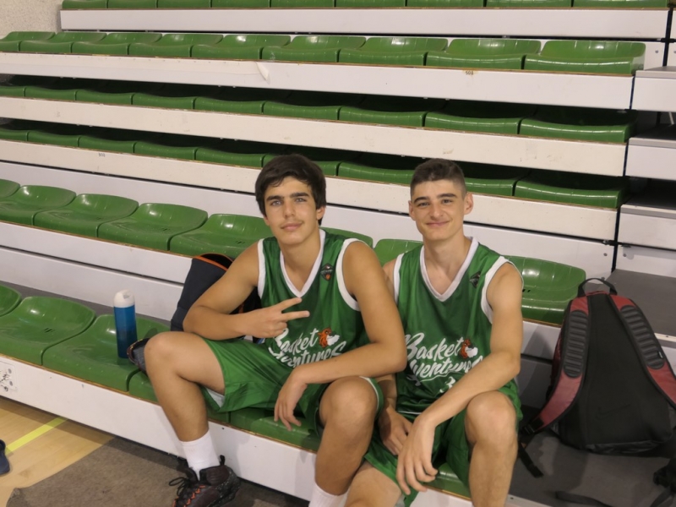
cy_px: 254
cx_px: 338
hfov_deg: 45.8
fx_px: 801
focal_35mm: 41
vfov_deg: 35.1
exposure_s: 1/80
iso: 500
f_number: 2.8
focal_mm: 13.7
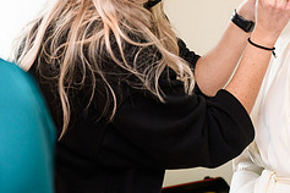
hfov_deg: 12.8
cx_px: 261
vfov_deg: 8.6
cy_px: 29
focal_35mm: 159
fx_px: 1281
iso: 400
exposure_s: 1/100
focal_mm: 65
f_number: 2.8
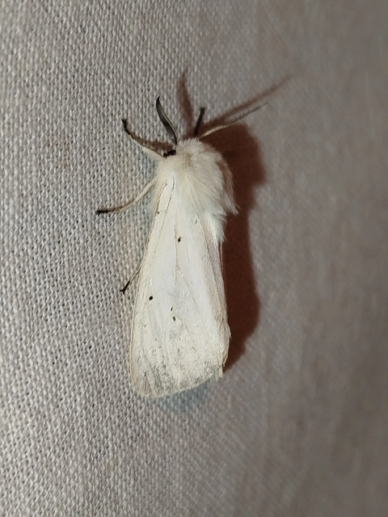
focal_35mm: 72
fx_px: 1076
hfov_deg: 20.4
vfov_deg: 27.0
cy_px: 258
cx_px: 194
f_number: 1.7
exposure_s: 1/100
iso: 100
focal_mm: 5.31
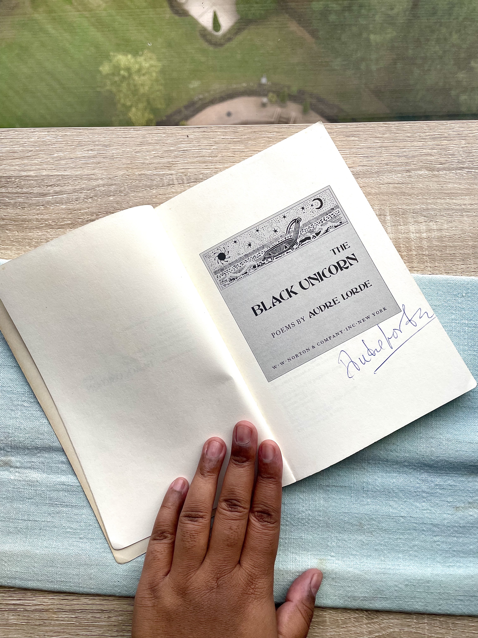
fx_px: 479
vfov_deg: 67.3
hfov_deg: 53.1
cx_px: 239
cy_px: 319
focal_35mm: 26
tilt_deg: -84.4
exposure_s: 1/248
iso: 32
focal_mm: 4.2
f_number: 1.6
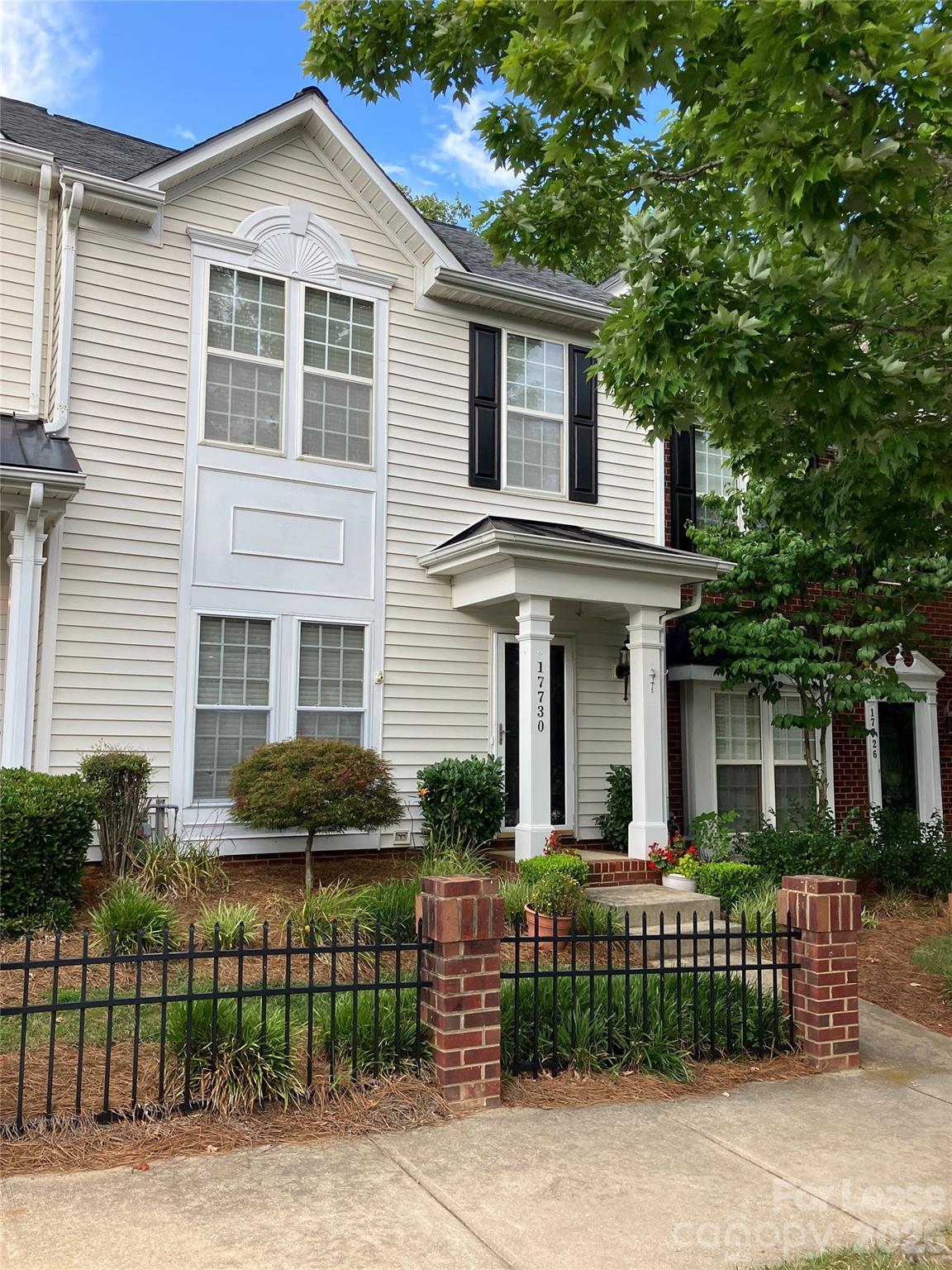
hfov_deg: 49.7
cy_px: 635
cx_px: 476
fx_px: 1027
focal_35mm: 28
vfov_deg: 63.4
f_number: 1.8
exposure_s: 1/501
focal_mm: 3.99
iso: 50
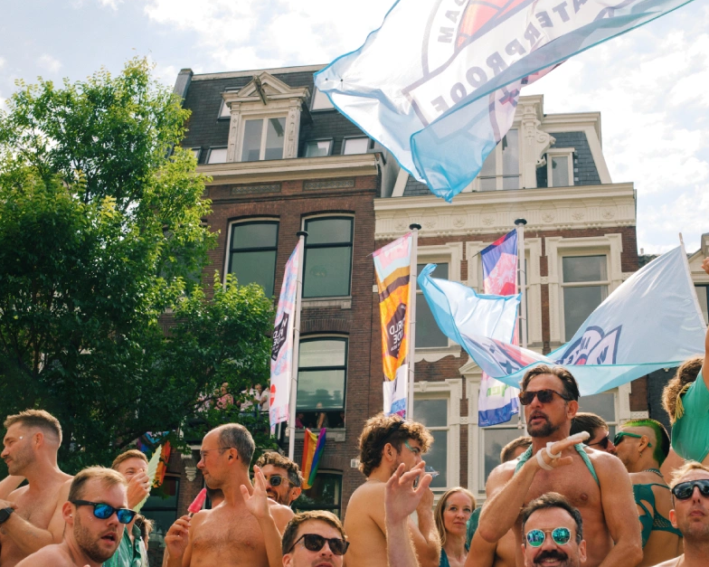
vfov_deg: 28.1
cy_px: 327
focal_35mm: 54
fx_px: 1133
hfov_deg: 34.7
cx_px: 371
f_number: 3.6
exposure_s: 1/600
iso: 160
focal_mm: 27
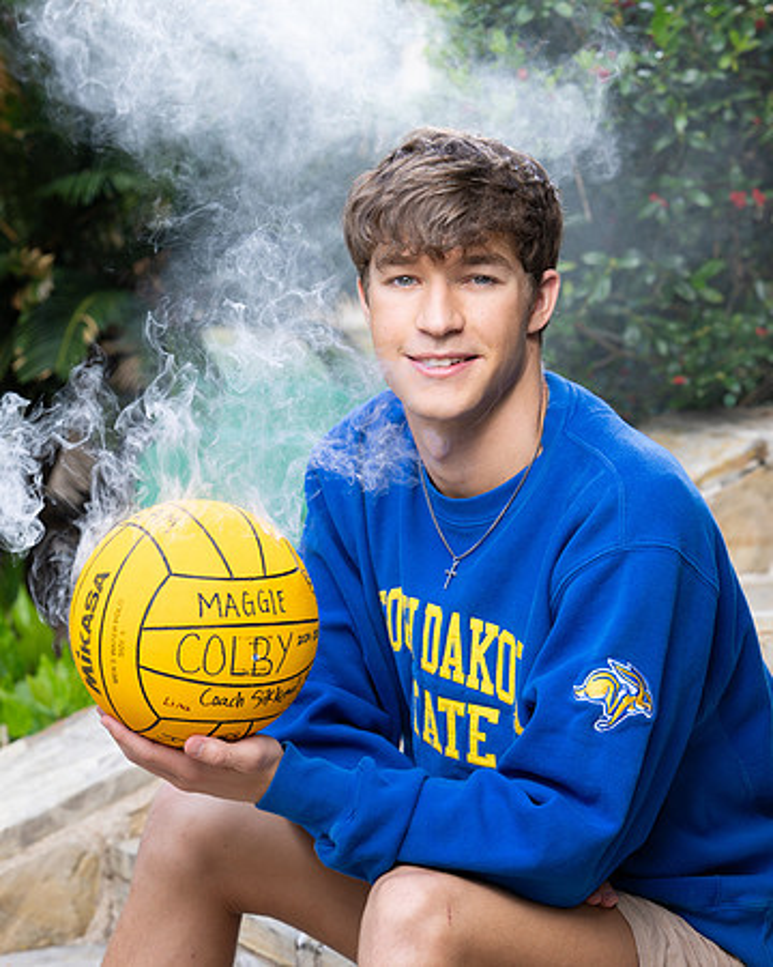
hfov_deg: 13.8
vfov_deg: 17.3
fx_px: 3180
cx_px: 283
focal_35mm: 111
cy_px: 484
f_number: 4.5
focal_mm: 79
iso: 64
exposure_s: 1/200
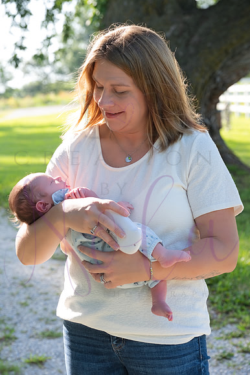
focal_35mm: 76
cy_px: 188
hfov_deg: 17.9
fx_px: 793
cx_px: 125
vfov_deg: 26.7
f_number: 5.6
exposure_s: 1/320
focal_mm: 76
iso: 400
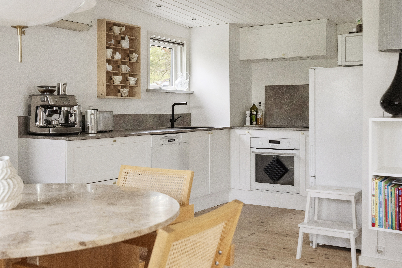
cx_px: 201
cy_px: 134
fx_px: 469
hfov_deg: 46.4
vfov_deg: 31.9
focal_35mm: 42
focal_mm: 28
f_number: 4
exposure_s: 1/320
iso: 1600
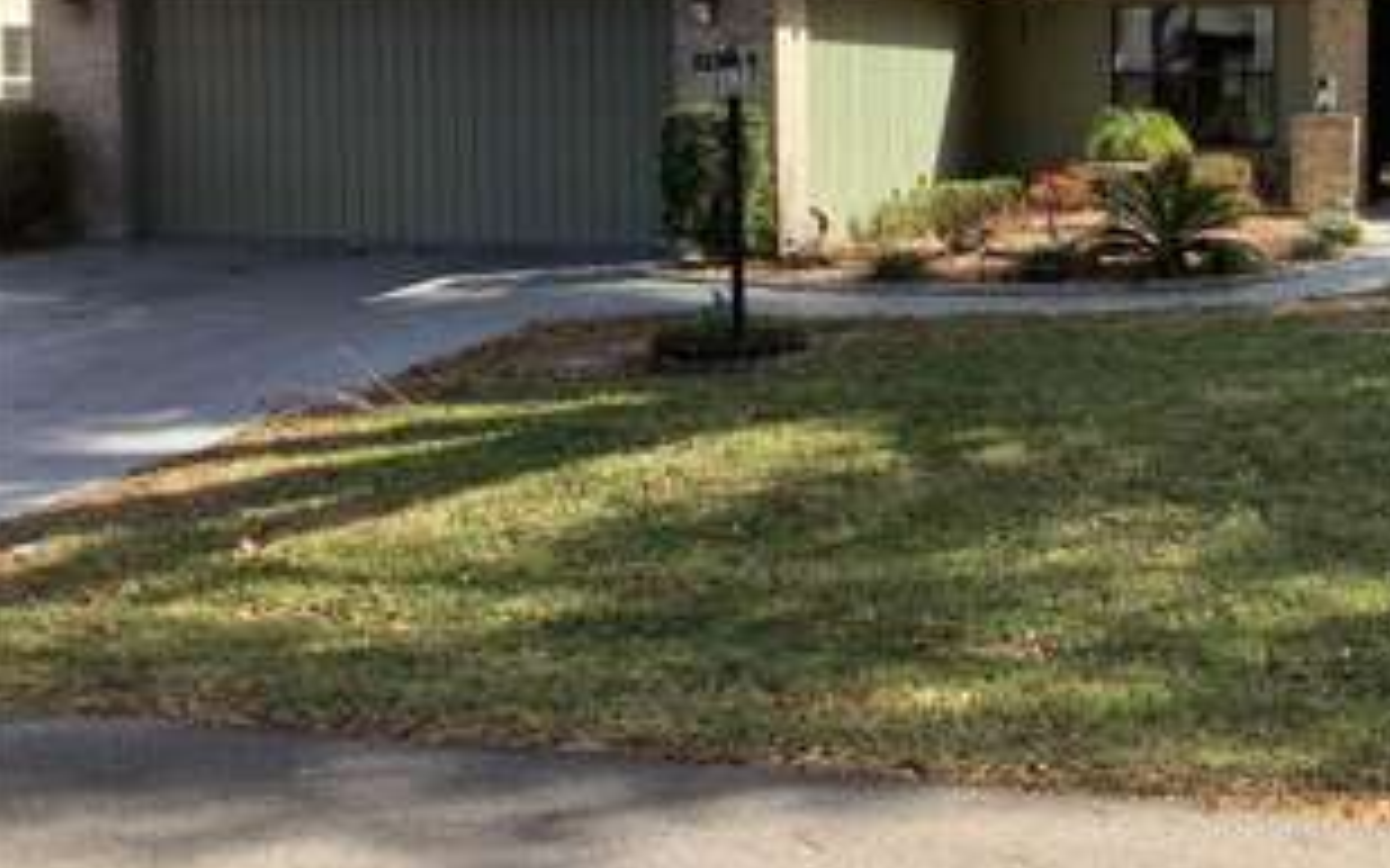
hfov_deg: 38.5
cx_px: 1057
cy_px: 207
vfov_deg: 25.0
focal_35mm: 51
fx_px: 1932
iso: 25
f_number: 2.4
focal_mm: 3.3
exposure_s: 1/296
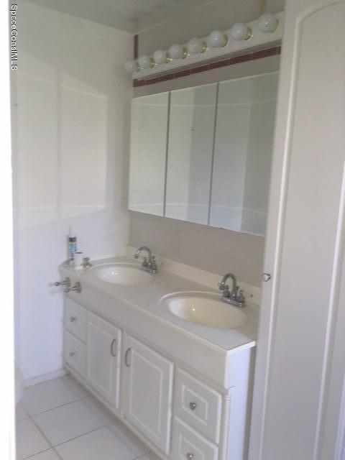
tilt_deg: -8.3
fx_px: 385
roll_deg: -1.5
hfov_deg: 48.2
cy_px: 230
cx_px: 172
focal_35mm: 29
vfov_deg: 61.7
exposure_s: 1/30
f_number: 2.2
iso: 64
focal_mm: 4.15
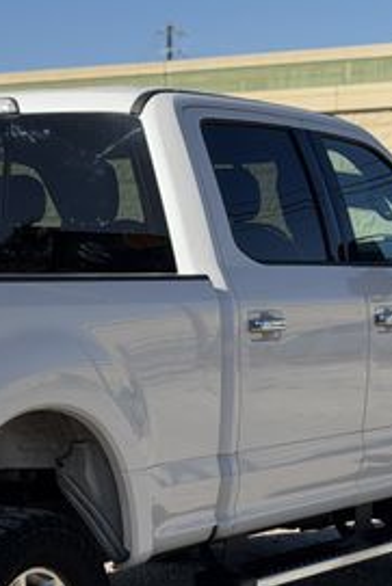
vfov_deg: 17.3
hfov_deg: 11.3
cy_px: 424
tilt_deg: -4.9
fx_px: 1925
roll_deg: +3.2
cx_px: -113
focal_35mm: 118
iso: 64
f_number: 1.78
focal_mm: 6.76
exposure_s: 1/8772
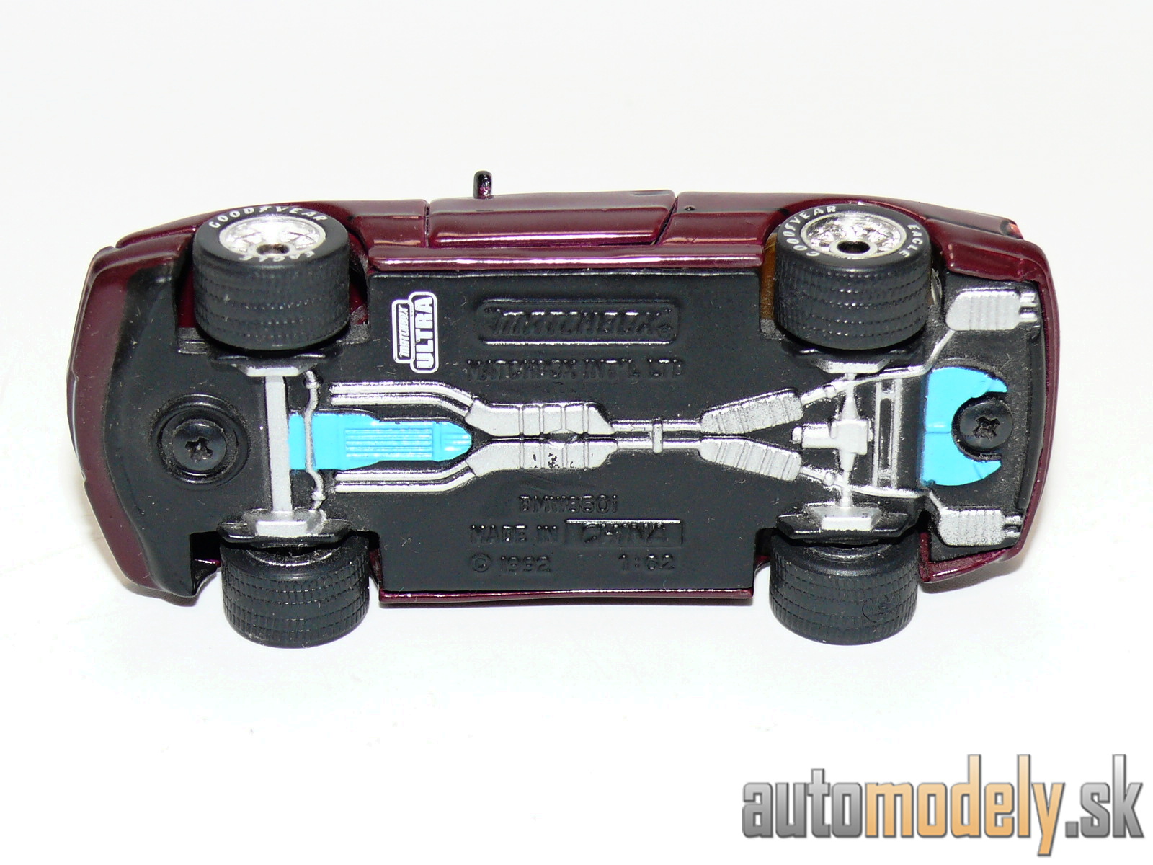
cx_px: 576
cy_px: 432
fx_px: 3231
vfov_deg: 15.2
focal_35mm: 97
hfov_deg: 20.2
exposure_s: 1/30
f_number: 4
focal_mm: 13.2
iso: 100
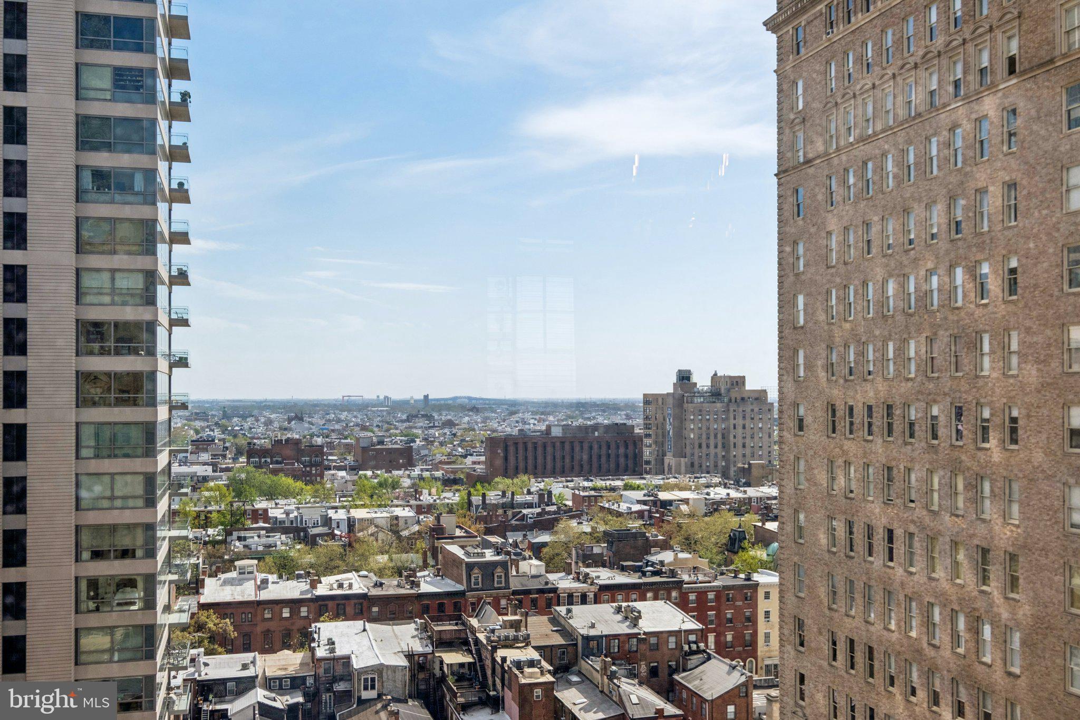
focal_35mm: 36
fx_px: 1080
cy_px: 360
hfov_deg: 53.1
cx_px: 540
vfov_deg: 36.9
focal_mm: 24
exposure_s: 1/800
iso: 250
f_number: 8
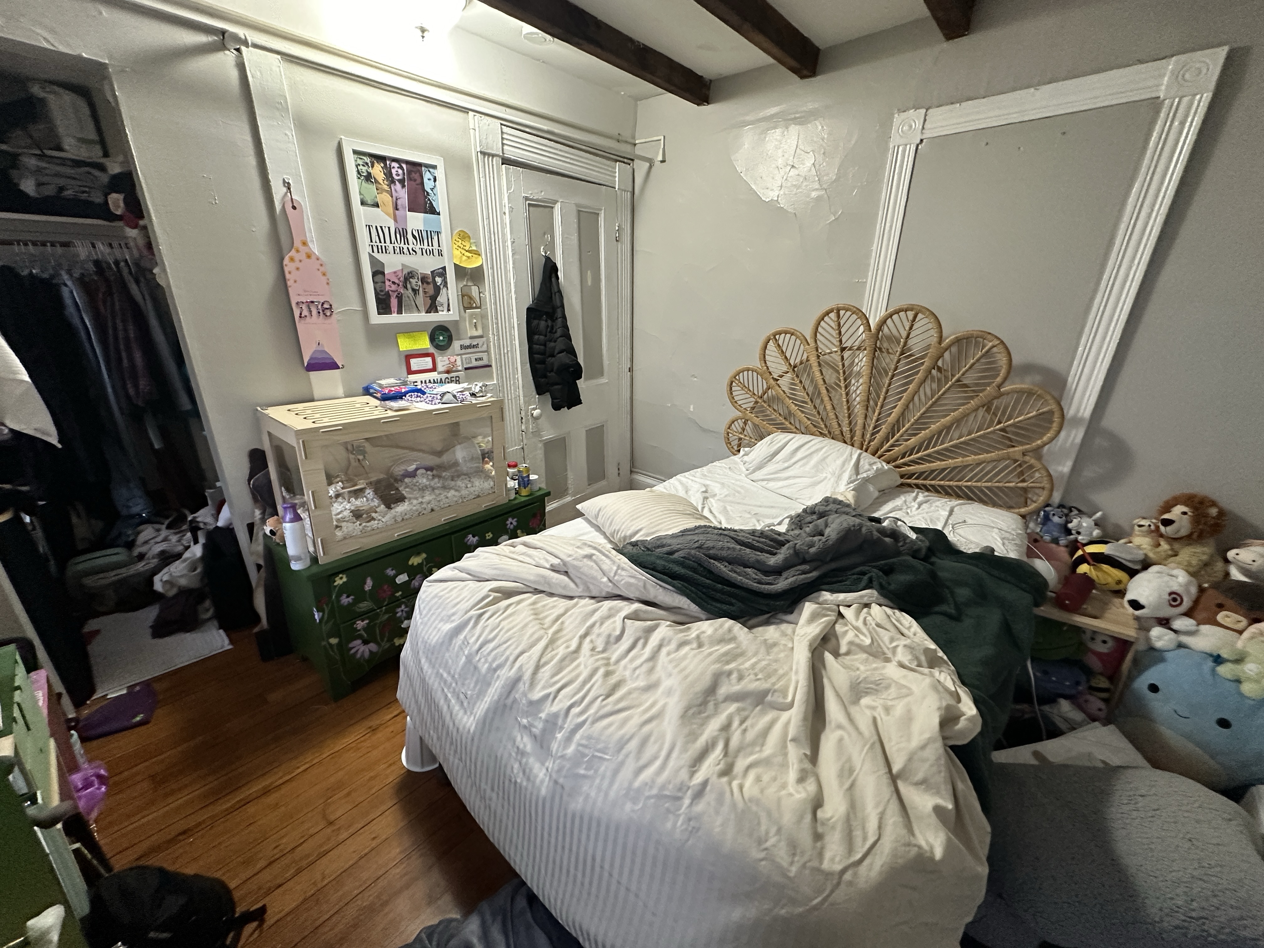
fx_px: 511
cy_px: 474
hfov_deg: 102.1
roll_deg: +0.2
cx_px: 632
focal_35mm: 14
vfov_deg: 85.7
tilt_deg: -20.9
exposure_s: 1/60
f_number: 2.2
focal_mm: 2.22
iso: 400
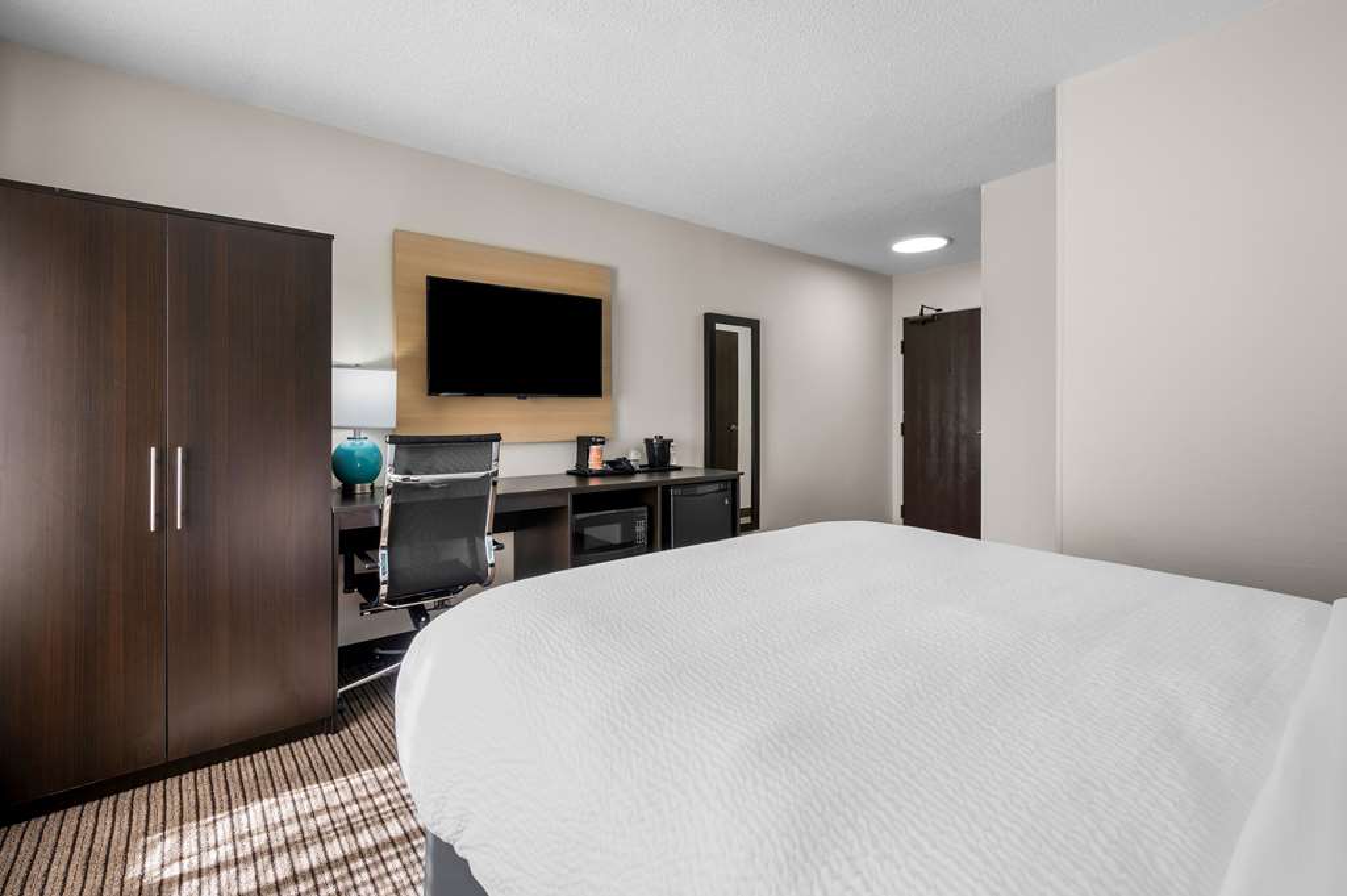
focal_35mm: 14
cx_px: 674
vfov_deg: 81.1
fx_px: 523
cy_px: 448
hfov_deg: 104.3
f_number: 8
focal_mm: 14
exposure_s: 1/10
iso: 400
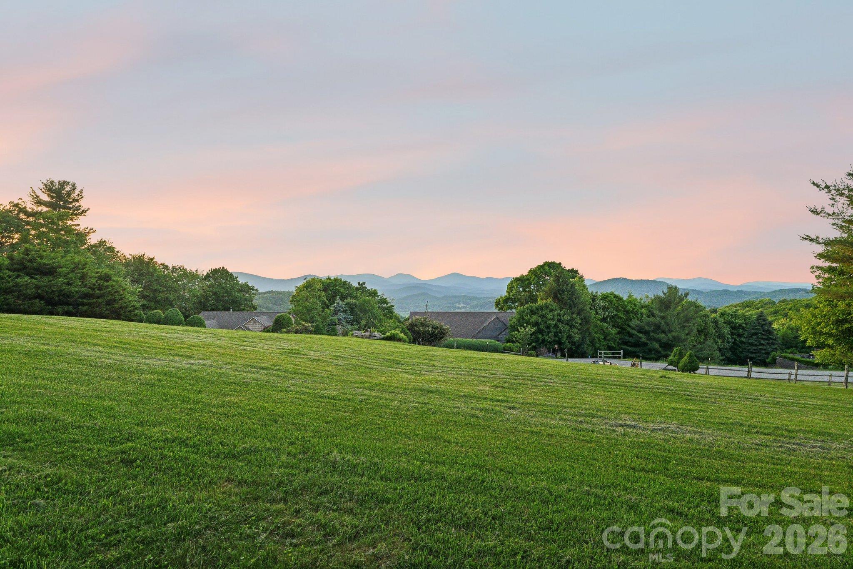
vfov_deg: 73.7
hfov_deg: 96.7
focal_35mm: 16
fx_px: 379
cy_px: 284
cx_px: 426
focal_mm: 16
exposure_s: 1/250
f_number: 8
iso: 800
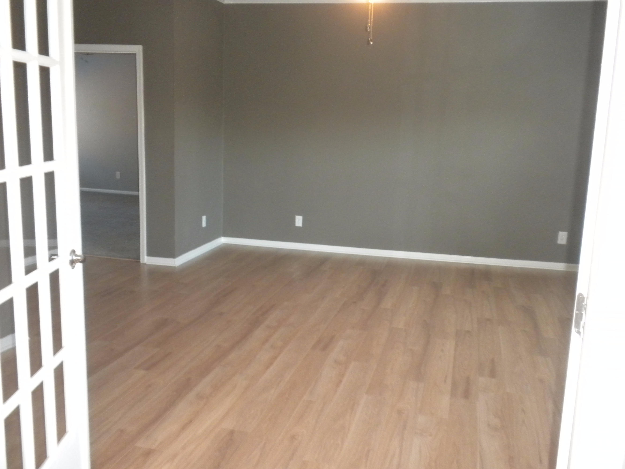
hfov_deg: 50.1
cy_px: 234
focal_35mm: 37
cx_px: 312
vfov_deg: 38.7
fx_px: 668
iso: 436
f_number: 3.5
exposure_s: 1/30
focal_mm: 6.6
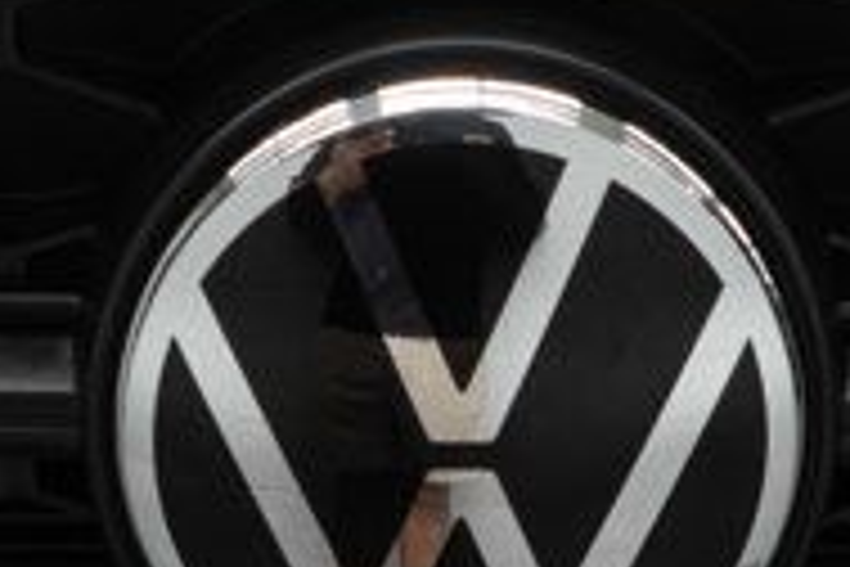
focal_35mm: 228
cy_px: 1258
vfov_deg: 5.8
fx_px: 5383
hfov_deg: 9.0
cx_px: 463
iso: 200
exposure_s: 1/50
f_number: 3.2
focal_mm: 28
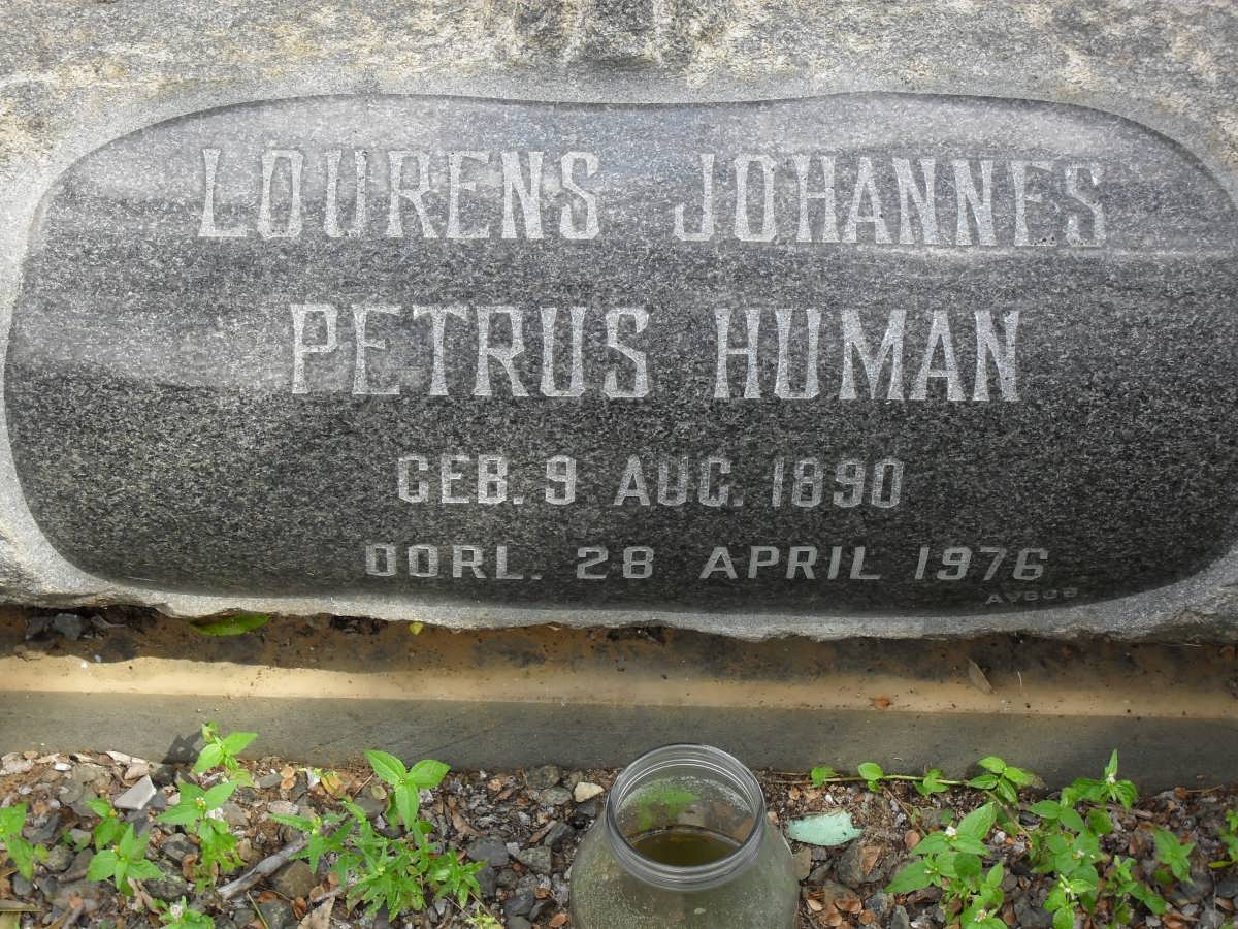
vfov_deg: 19.1
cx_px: 619
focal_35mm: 77
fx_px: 2754
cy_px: 464
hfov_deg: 25.3
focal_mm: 13.6
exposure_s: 1/90
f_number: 5
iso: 100
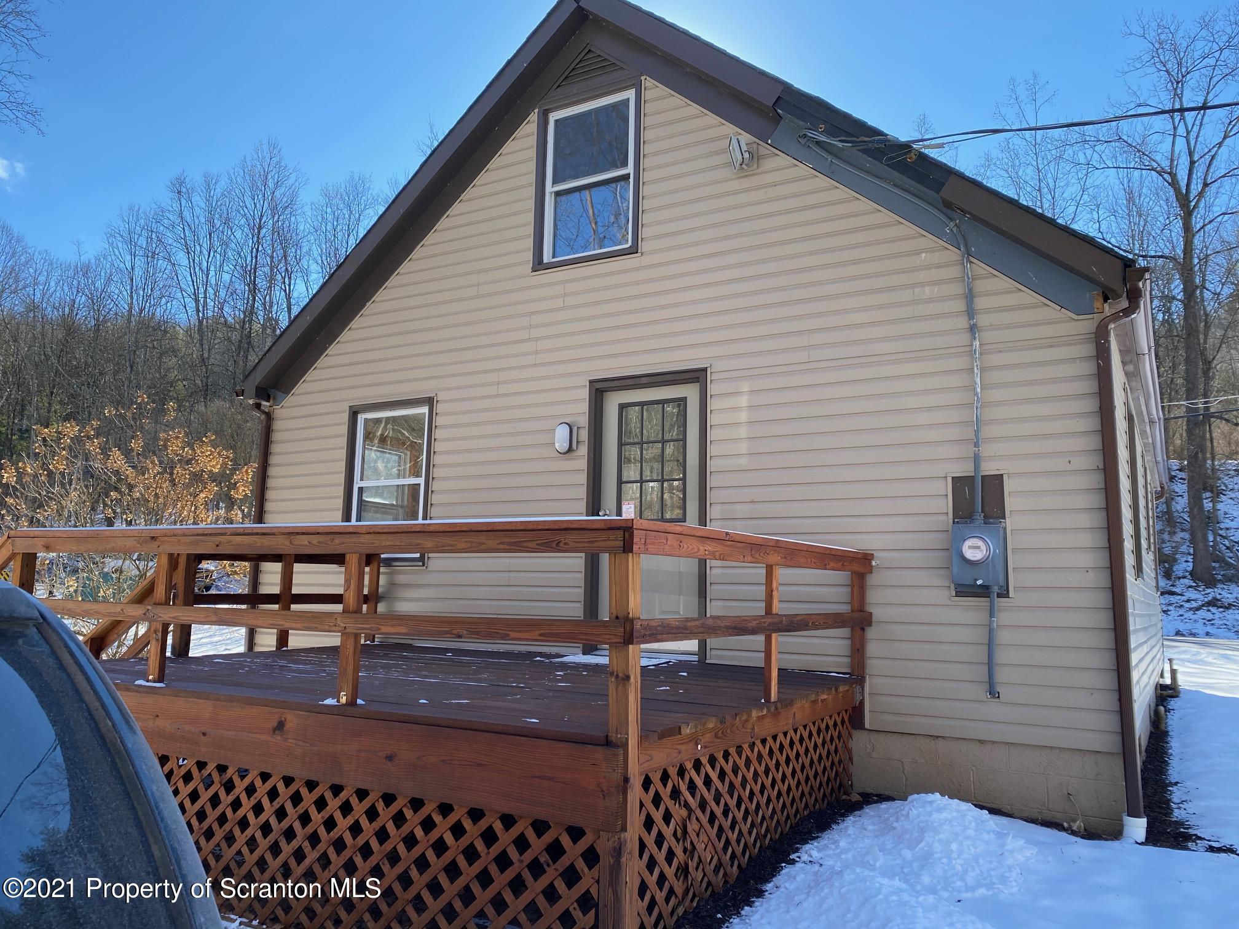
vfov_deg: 53.1
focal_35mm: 26
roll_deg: -1.5
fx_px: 931
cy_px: 464
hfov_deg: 67.3
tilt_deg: +10.0
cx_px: 620
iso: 32
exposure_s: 1/799
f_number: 1.8
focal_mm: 4.25
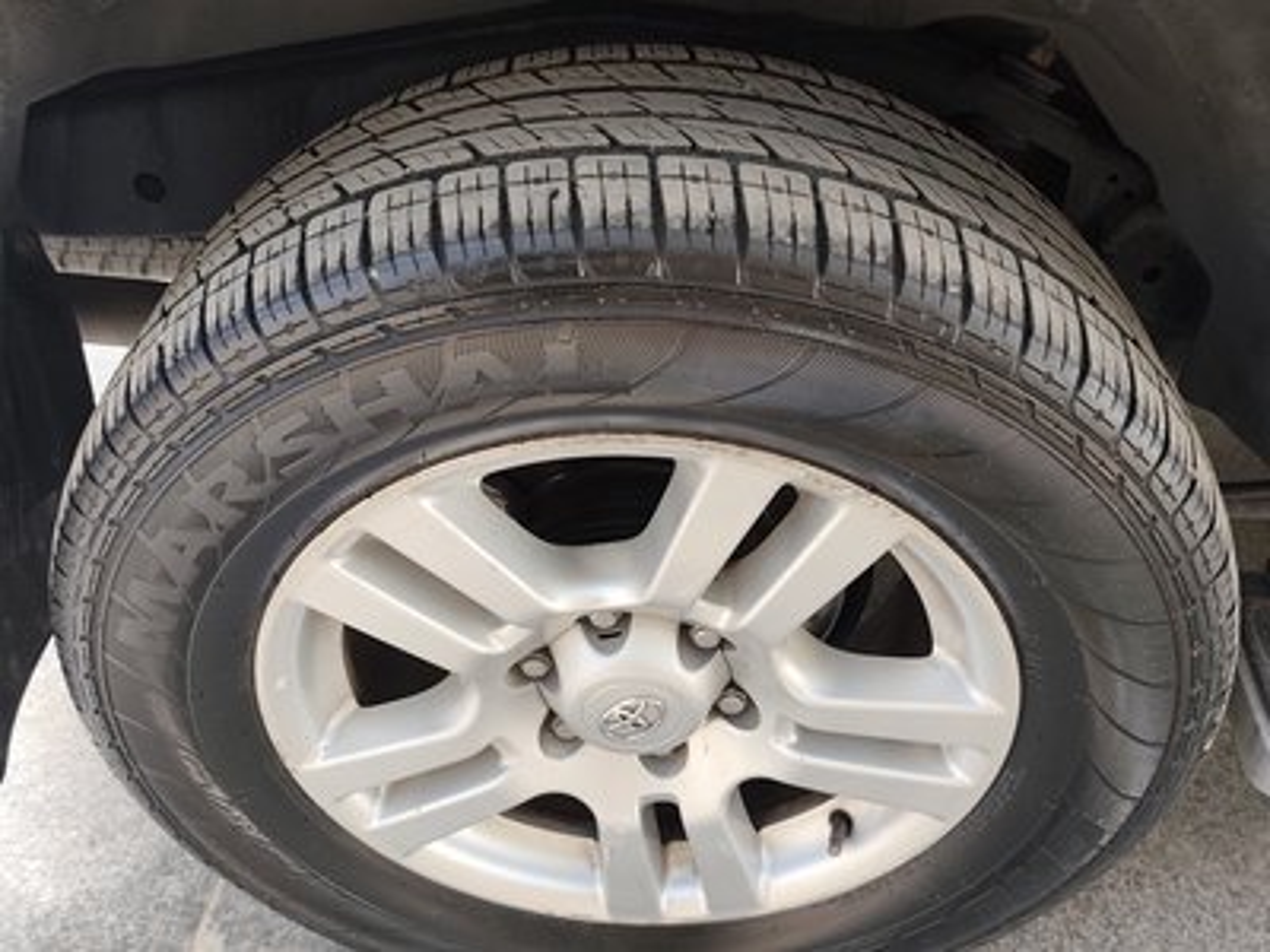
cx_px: 635
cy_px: 476
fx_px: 844
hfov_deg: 73.9
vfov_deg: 58.9
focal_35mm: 23
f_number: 1.65
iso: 80
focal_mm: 6.19
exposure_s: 1/100
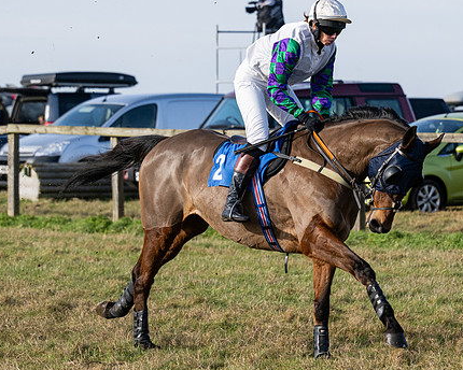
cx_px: 206
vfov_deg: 5.8
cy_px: 205
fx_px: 3672
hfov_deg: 7.2
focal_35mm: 268
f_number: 5
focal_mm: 135
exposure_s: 1/2500
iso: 400
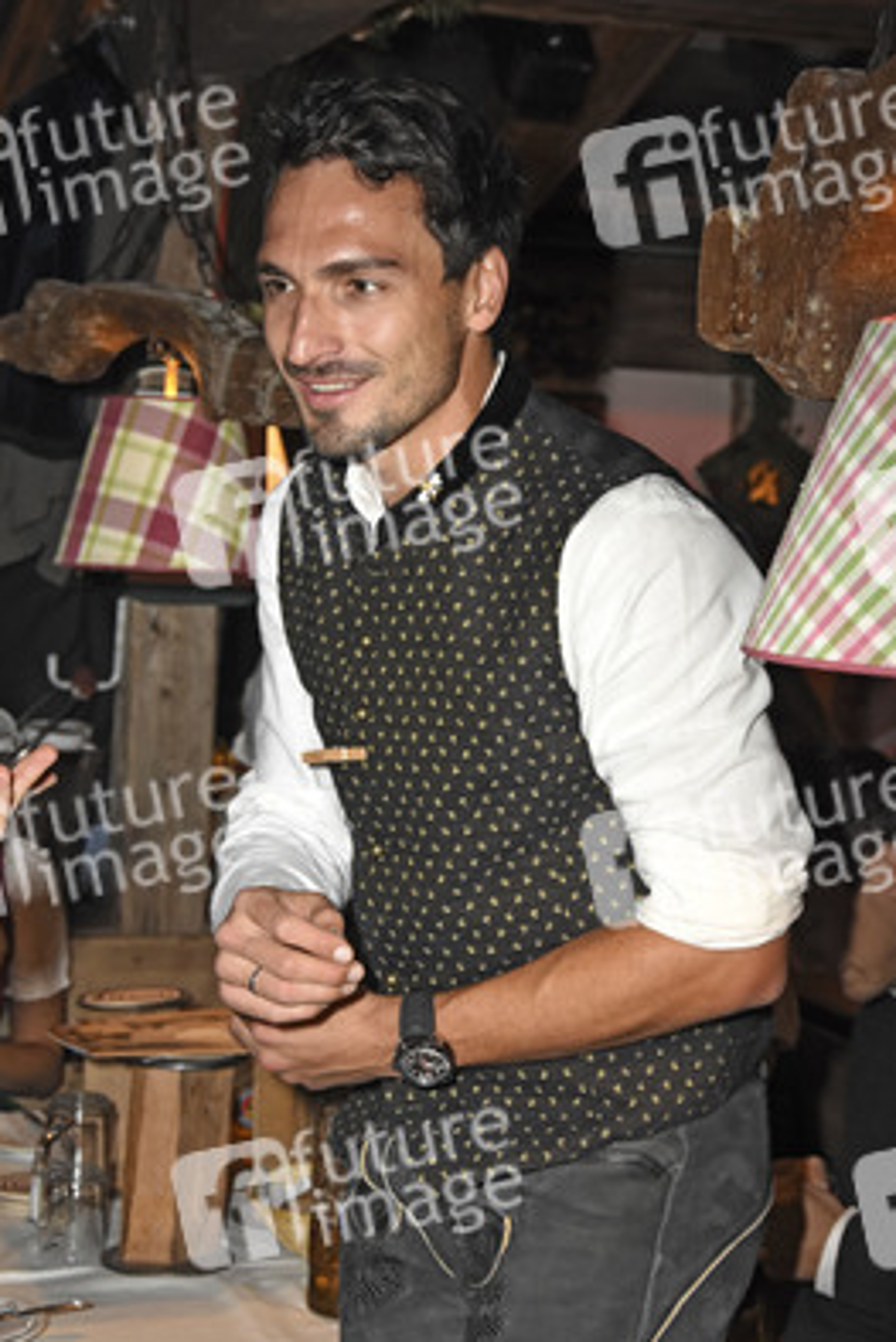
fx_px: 2723
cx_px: 446
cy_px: 678
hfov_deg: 18.7
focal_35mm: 73
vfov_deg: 27.7
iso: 1600
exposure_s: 1/125
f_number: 6.3
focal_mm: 48
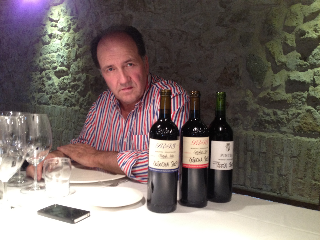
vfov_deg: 40.7
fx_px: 324
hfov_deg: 52.6
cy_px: 120
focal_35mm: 35
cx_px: 160
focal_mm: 4.28
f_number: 2.4
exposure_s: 1/20
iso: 160
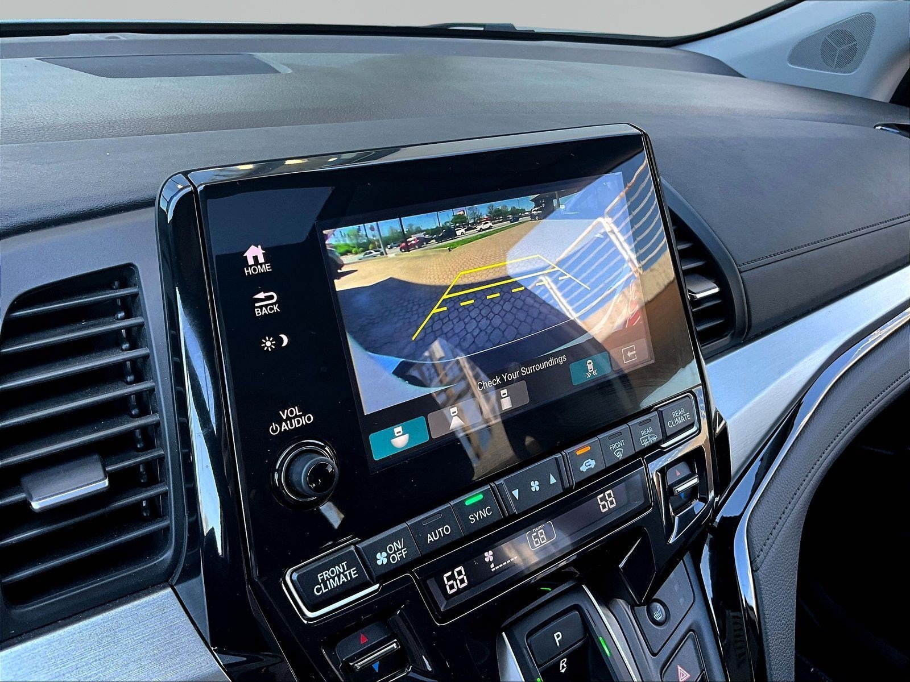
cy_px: 341
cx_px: 455
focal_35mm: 29
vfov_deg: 48.2
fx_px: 762
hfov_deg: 61.7
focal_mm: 3
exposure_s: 1/79
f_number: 1.8
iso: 64
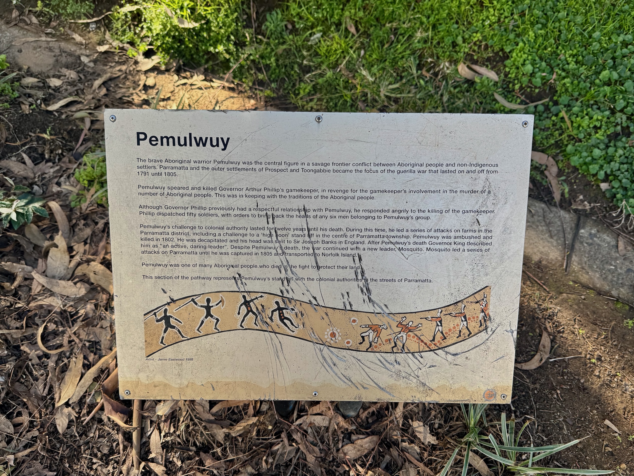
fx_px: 440
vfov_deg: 56.8
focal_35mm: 24
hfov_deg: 71.6
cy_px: 238
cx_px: 317
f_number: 1.78
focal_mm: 6.76
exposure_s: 1/739
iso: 80
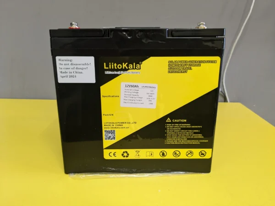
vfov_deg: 51.4
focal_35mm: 27
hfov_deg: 65.3
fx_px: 214
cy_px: 103
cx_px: 138
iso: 70
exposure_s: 1/33.3
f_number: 1.73
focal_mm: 4.38
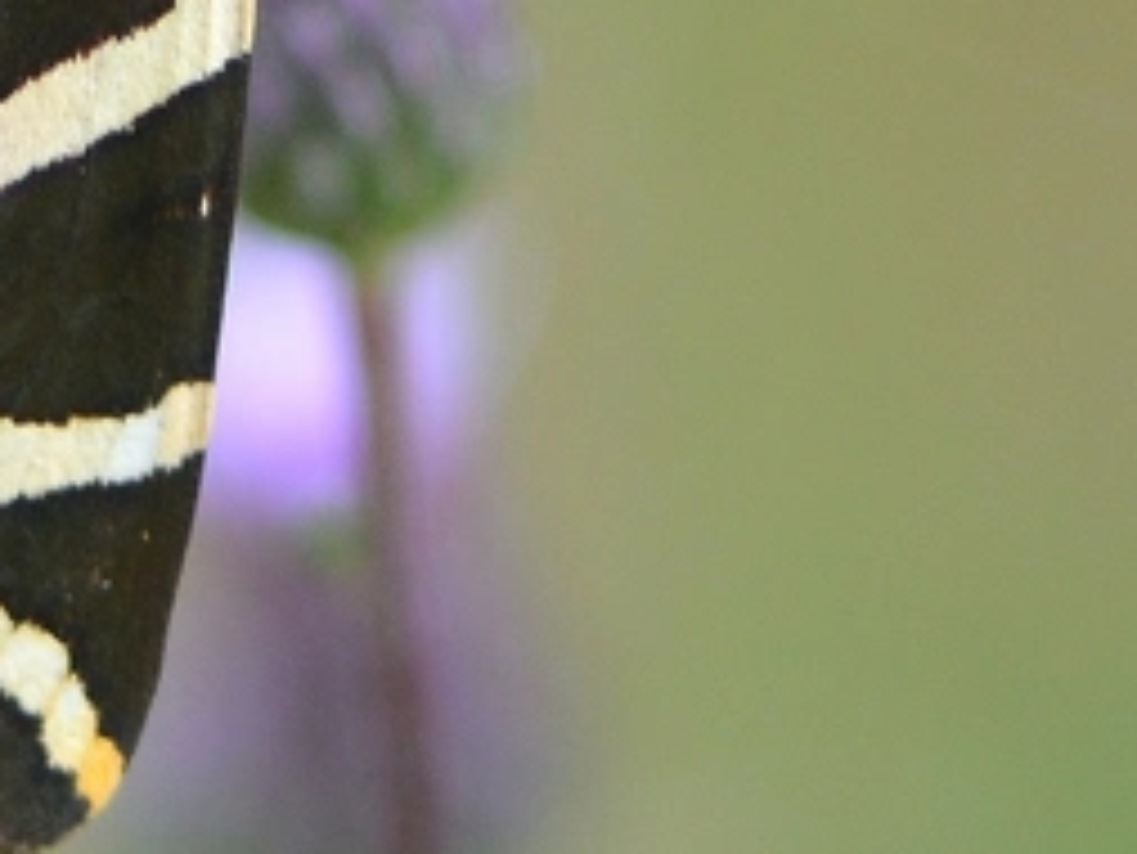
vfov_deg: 5.8
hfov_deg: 7.7
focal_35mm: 255
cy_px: -22
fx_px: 8380
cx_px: -99
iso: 400
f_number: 4.5
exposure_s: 1/320
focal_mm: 70
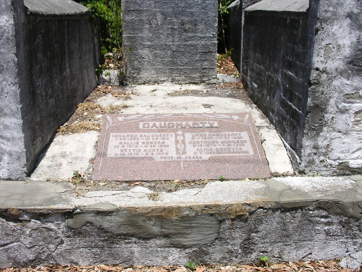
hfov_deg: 52.6
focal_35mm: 35
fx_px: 366
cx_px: 181
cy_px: 136
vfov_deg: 40.7
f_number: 4
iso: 50
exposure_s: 1/488
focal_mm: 8.9
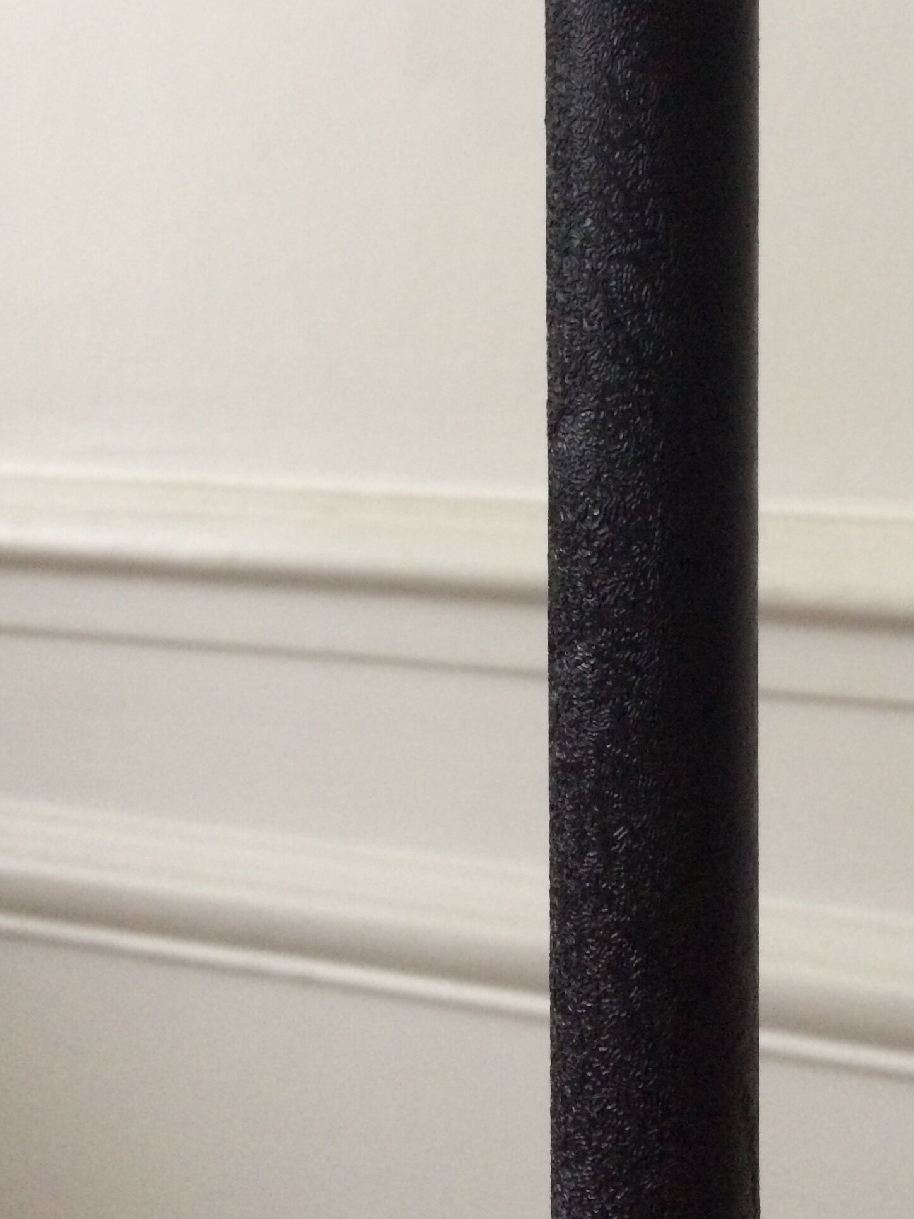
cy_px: 365
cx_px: 616
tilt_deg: -5.4
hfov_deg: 29.5
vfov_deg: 38.3
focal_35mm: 49
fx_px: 1725
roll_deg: -0.2
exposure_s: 1/25
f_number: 2.2
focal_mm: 4.15
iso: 320
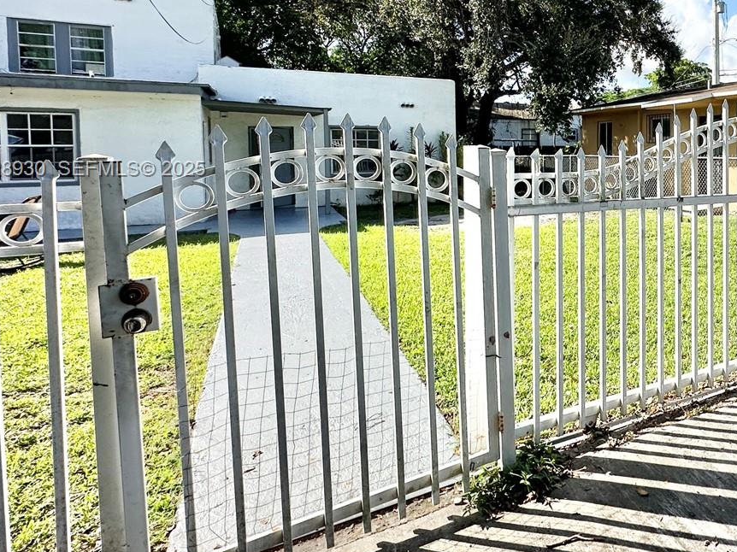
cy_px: 170
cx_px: 623
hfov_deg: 60.0
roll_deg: +0.4
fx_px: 553
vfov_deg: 51.7
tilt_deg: -2.9
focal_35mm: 26
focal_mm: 2.22
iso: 40
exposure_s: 1/2020
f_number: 2.2
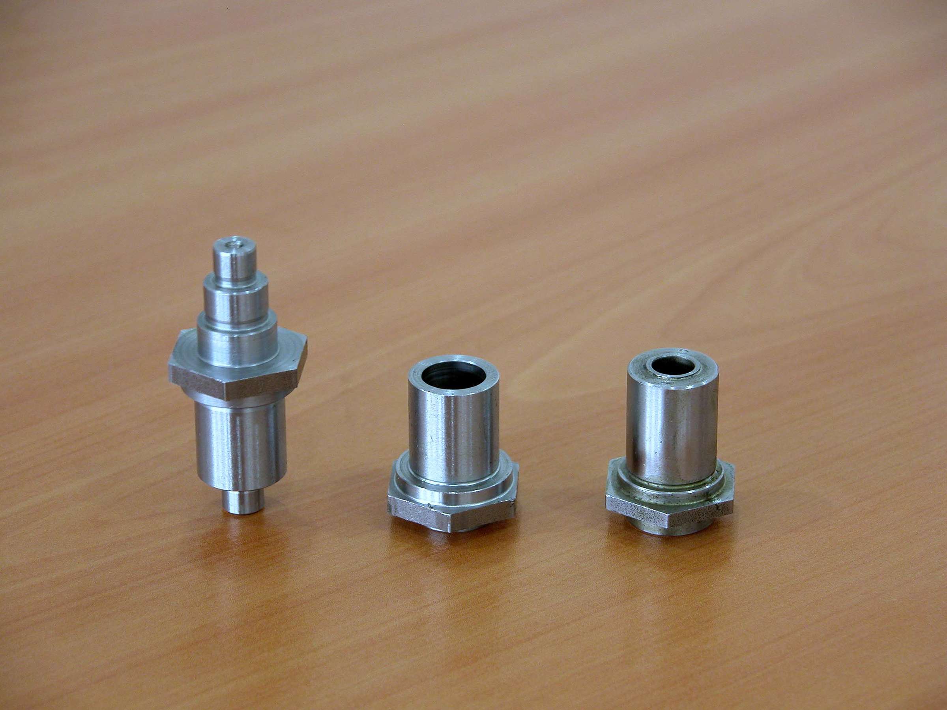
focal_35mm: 148
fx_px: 4049
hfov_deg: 13.3
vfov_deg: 10.0
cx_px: 474
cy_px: 355
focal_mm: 37.7
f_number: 3.9
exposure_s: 1/3.2
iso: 149
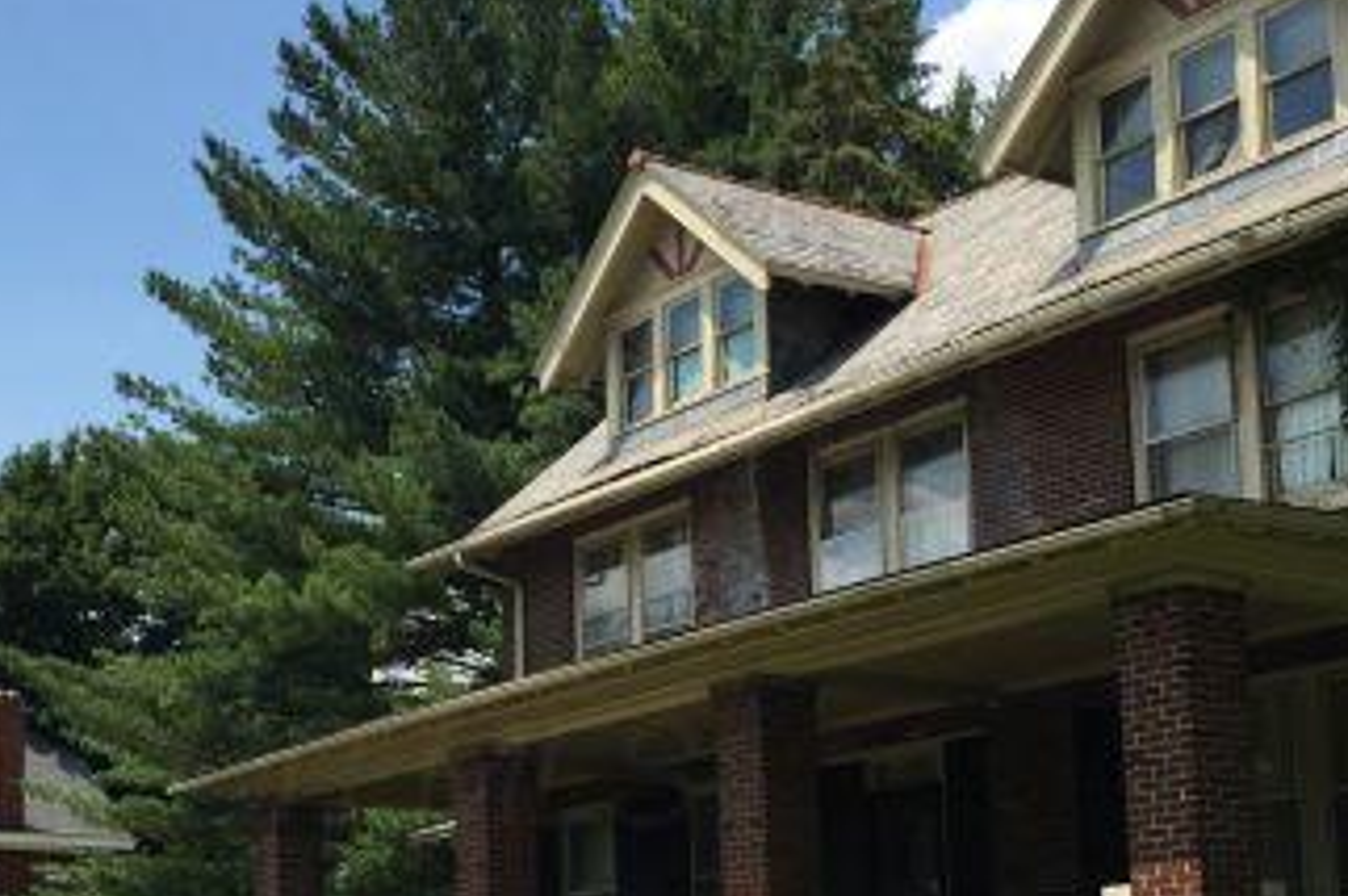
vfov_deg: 22.1
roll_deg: -1.2
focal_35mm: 60
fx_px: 2244
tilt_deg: +7.7
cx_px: 435
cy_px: 775
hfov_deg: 33.1
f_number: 2.2
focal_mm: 4.15
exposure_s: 1/2083
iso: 32
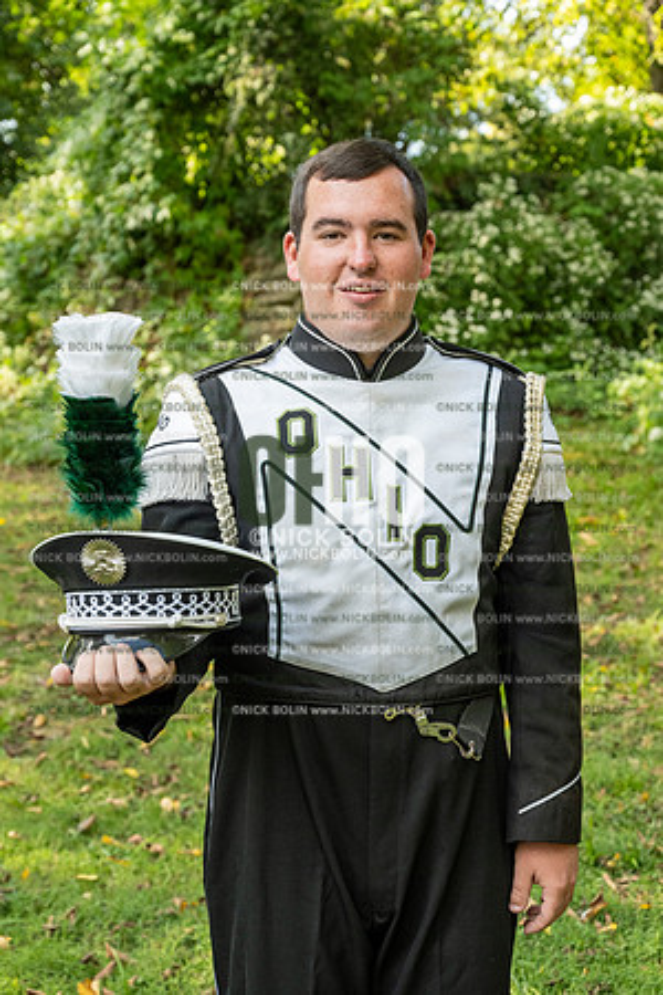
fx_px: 1575
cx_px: 332
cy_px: 498
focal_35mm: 57
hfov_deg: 23.8
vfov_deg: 35.1
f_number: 5.6
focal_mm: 57
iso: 1000
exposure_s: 1/640
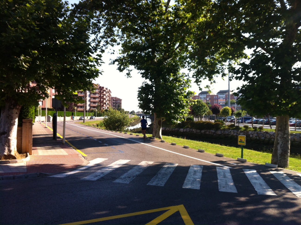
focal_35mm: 35
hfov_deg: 52.7
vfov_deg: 40.6
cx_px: 150
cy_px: 112
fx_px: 304
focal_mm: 3.85
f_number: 2.8
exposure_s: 1/511
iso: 80
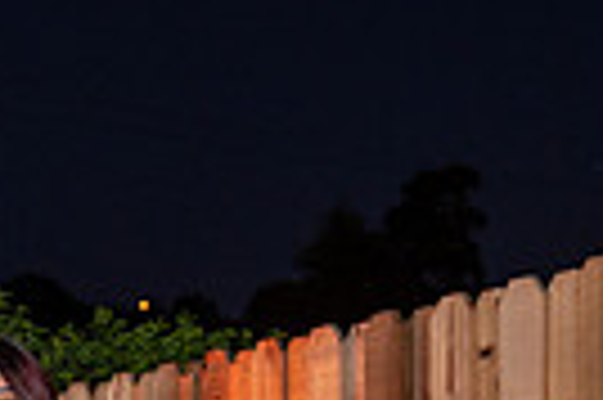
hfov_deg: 13.9
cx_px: 86
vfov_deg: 8.7
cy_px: 858
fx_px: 2459
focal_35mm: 147
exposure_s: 1/125
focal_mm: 34
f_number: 4
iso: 1000
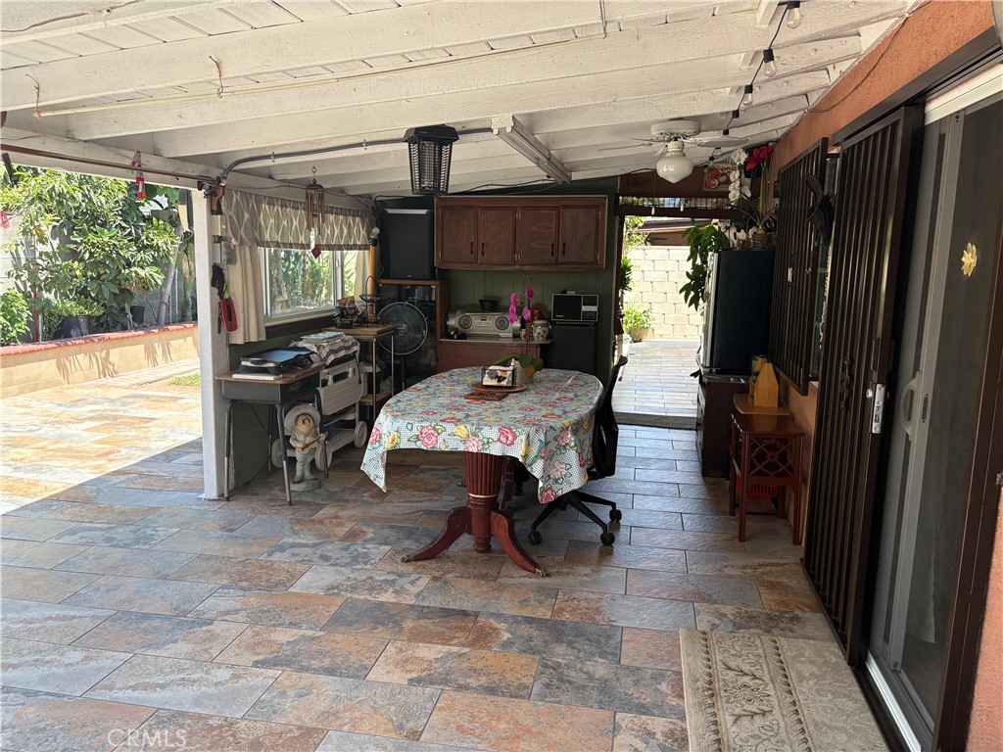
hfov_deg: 67.3
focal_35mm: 26
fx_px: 753
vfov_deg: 53.1
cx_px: 502
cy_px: 376
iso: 64
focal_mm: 5.96
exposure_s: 1/465
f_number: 1.6
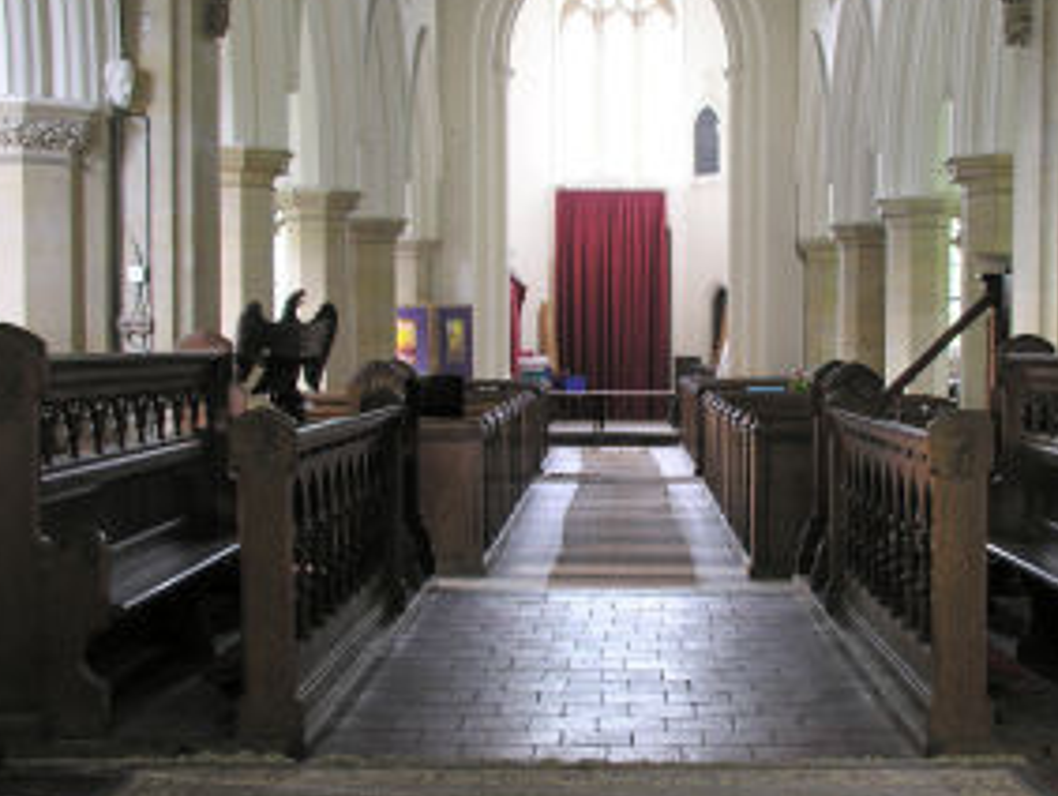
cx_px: 653
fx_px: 1744
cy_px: 441
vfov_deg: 25.7
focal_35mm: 57
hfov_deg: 33.6
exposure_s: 1/3.7
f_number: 2.8
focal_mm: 8.9
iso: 57
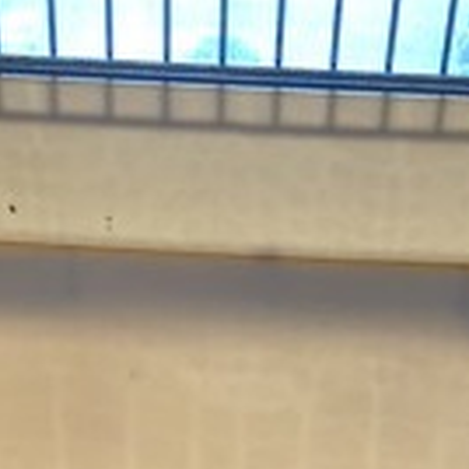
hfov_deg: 24.0
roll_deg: -2.8
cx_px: 233
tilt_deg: -35.2
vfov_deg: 20.6
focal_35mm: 72
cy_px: 700
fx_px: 1104
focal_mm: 4.25
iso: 1000
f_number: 1.8
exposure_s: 1/25
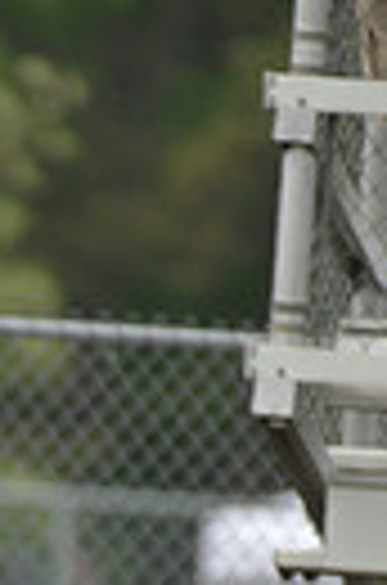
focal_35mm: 1791
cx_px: -338
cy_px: 1089
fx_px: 29033
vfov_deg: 1.2
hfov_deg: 0.8
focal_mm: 400
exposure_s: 1/2000
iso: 800
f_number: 4
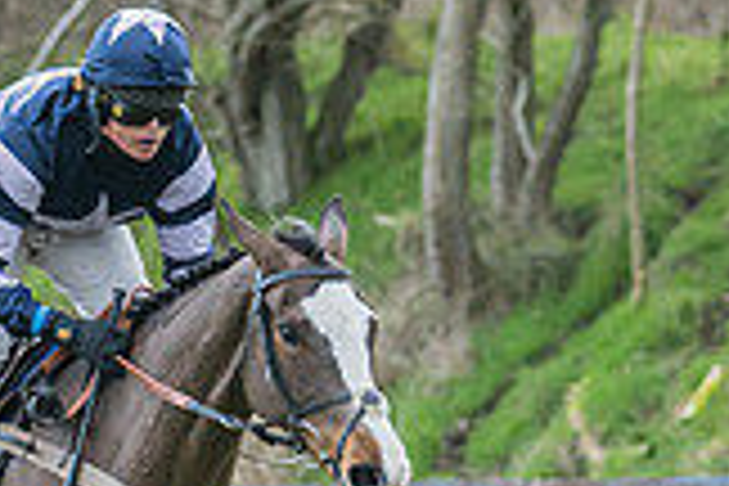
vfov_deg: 2.0
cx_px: -134
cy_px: 418
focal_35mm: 689
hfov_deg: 3.0
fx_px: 13951
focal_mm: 101
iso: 800
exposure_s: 1/1000
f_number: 2.8
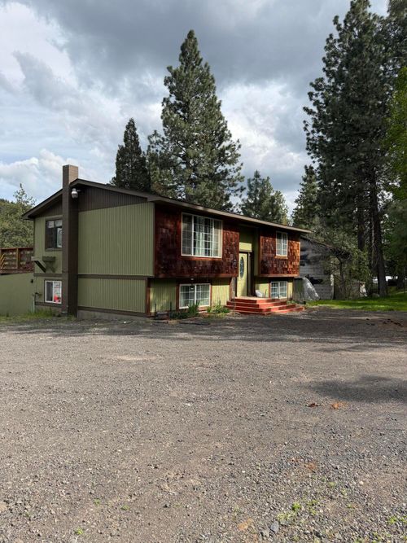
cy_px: 272
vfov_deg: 71.6
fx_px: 376
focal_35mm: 24
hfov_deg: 56.8
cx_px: 204
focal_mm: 6.76
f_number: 1.78
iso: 80
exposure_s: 1/3425
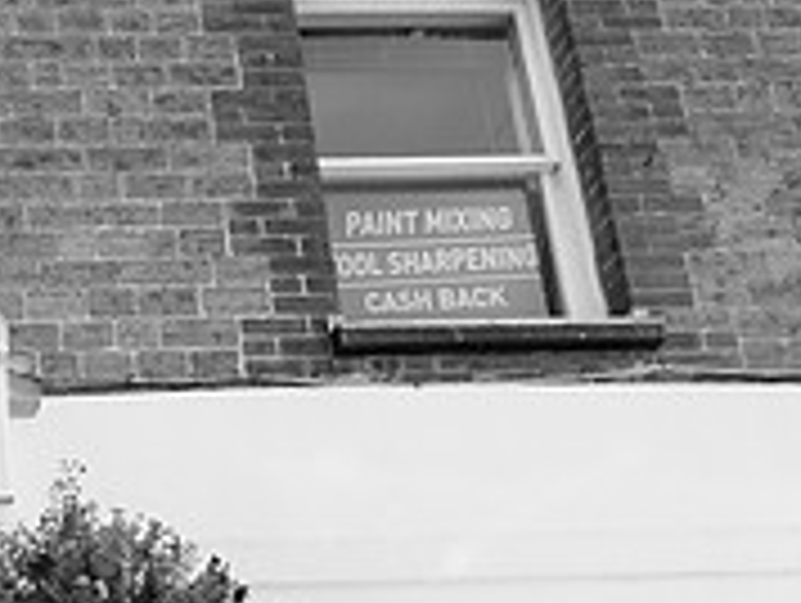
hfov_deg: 34.9
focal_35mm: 47
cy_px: 844
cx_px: -72
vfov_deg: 25.3
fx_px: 1089
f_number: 9
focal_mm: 10
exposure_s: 1/125
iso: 400
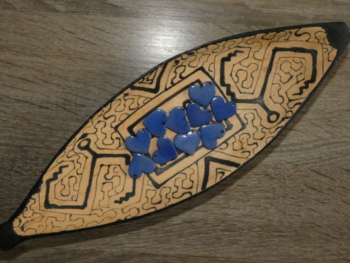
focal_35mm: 30
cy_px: 132
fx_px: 303
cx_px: 175
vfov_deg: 46.8
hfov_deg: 60.0
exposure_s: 1/60
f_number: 3.3
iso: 800
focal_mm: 5.3
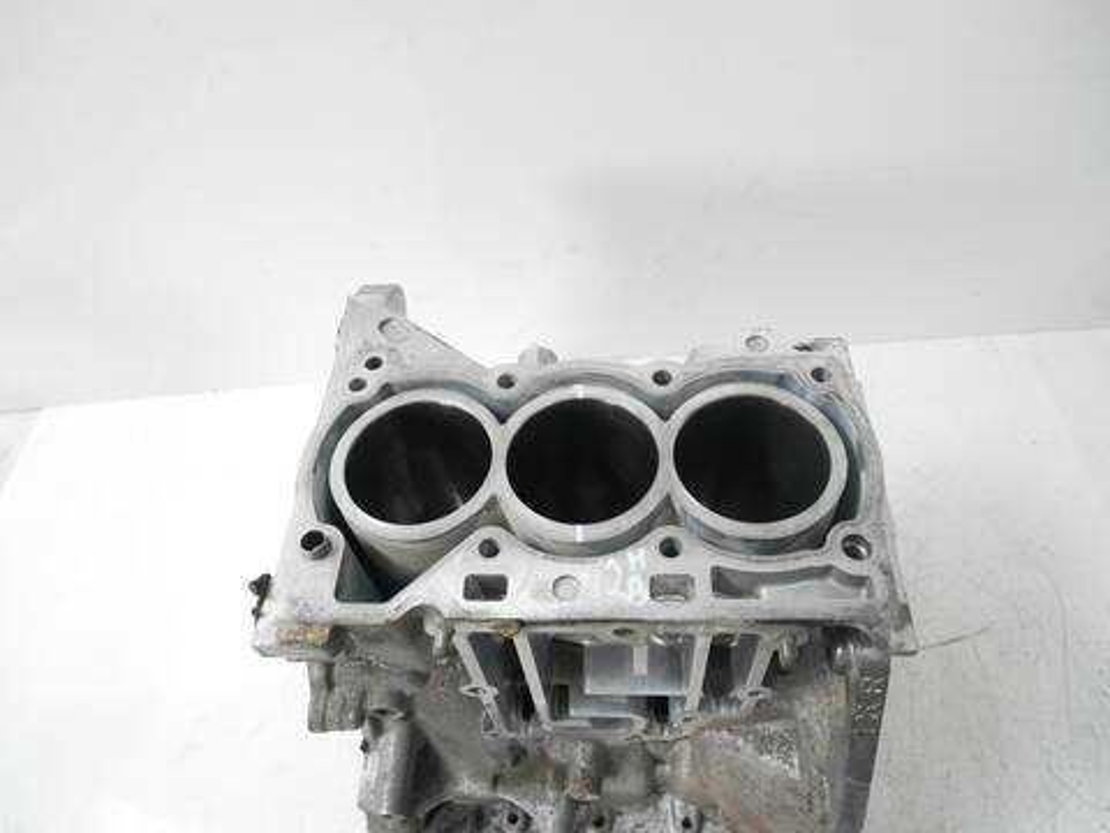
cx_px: 555
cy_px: 416
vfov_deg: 56.8
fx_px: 770
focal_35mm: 24
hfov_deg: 71.6
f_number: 3.5
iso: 640
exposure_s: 1/60
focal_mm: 12
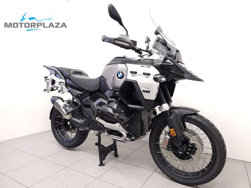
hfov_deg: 73.9
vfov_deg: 58.9
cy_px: 94
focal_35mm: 23
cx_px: 126
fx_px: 167
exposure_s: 1/45
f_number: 1.8
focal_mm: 5.4
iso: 160
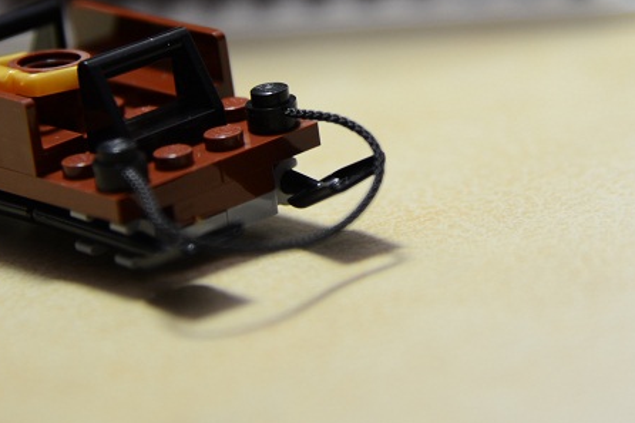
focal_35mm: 243
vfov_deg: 5.6
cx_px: 374
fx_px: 4284
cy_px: 74
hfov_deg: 8.5
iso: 500
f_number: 4
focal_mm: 120
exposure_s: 1/50
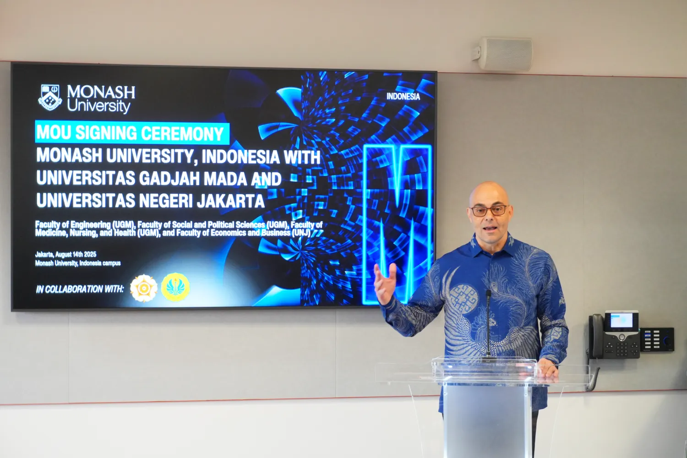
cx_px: 344
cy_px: 229
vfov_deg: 18.2
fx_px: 1431
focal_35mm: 75
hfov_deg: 27.0
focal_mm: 50
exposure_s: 1/80
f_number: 5.6
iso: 1250
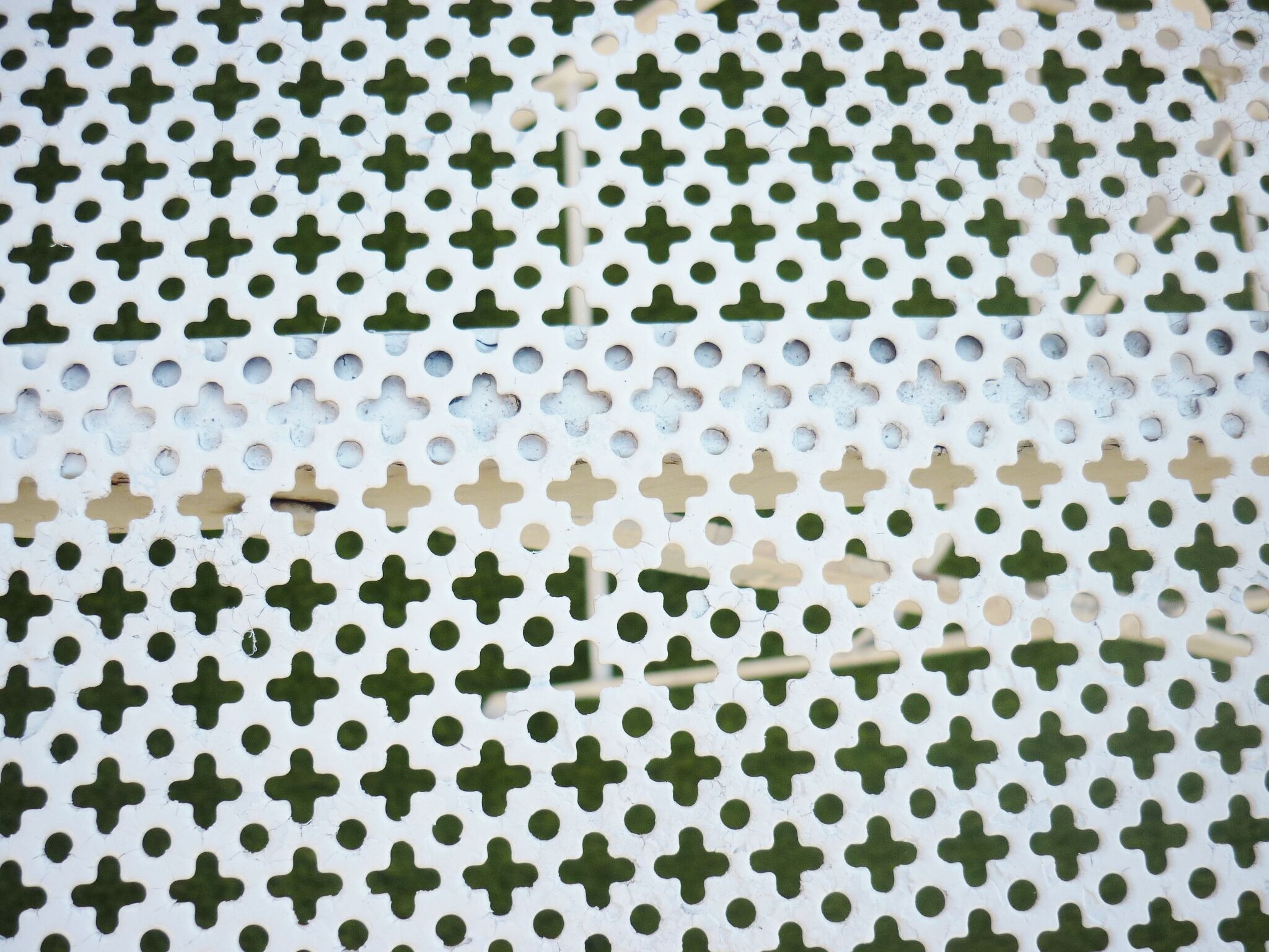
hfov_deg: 55.4
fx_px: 1210
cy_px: 476
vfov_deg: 42.9
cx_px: 634
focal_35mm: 33
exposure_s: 1/640
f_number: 2.8
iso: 80
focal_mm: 5.5
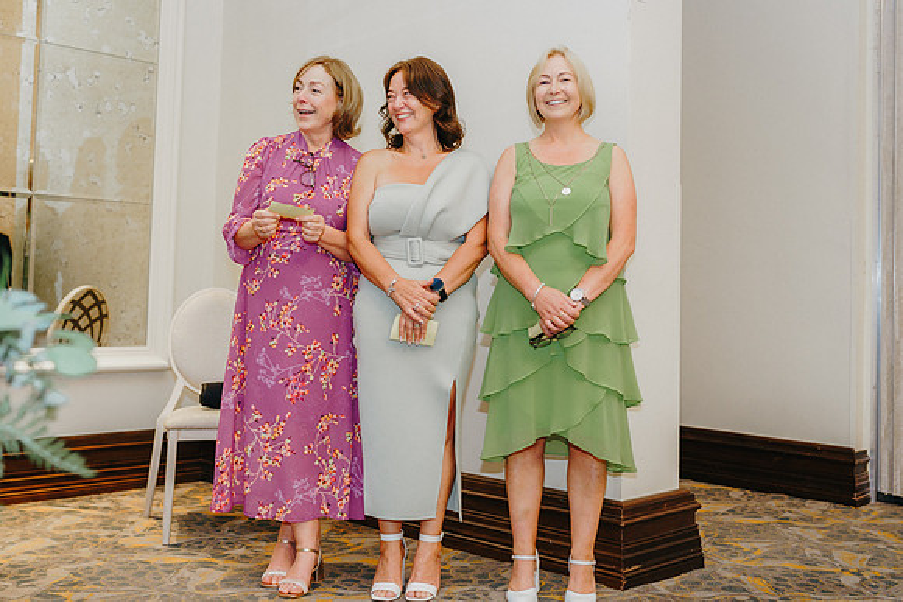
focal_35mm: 42
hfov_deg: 46.5
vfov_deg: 31.9
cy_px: 242
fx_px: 1051
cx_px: 484
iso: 1000
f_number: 2.2
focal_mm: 35
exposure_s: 1/200
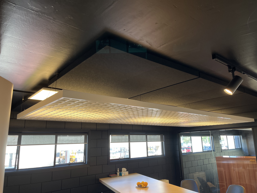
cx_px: 128
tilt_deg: +12.0
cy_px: 96
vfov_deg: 53.1
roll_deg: +1.6
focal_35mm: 26
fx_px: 193
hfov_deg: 67.3
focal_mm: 5.1
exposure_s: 1/100
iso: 125
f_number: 1.6
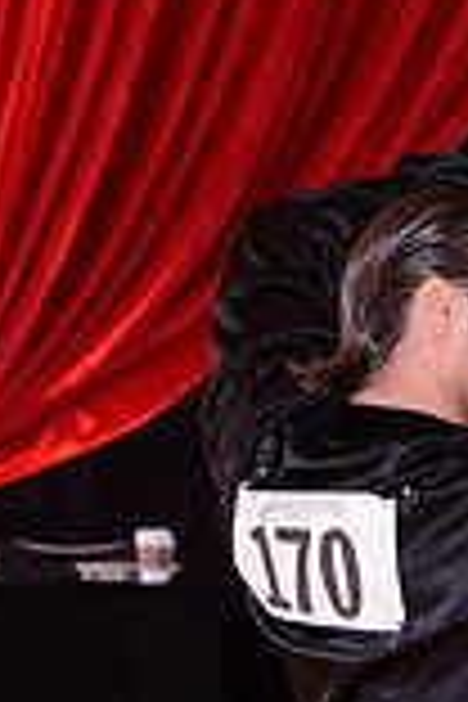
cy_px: 1026
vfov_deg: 6.0
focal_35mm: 342
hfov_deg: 4.0
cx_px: 767
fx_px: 6668
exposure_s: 1/250
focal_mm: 92
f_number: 7.1
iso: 1600
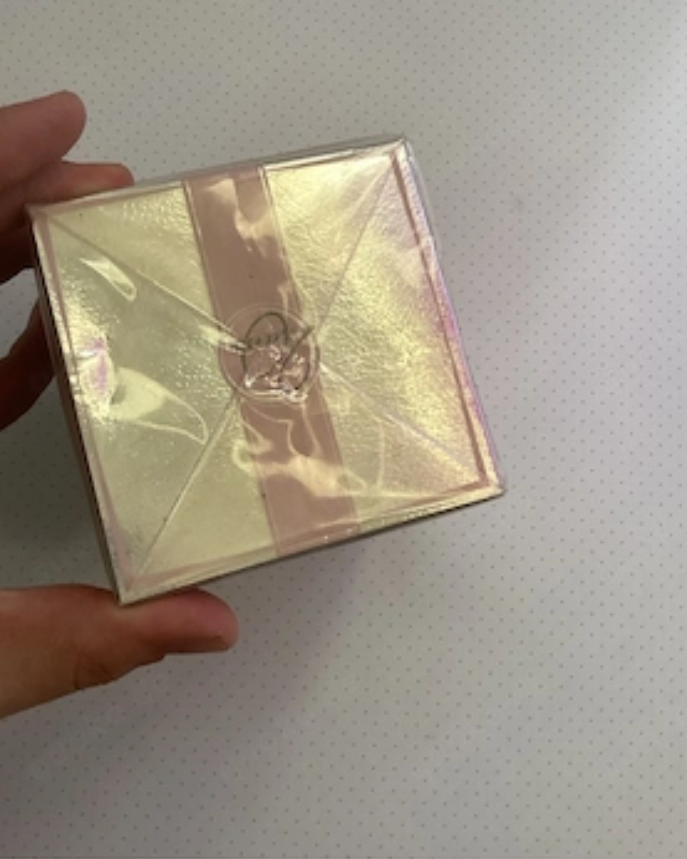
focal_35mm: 35
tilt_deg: -80.7
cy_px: 365
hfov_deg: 42.2
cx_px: 342
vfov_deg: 51.3
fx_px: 889
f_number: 2.4
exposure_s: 1/50
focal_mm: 3.3
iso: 200
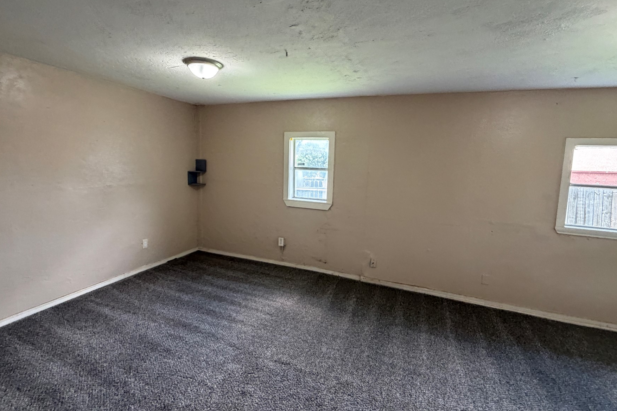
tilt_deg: -4.6
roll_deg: +0.6
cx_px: 306
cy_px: 193
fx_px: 291
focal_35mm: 17
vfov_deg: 70.4
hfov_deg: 93.3
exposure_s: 1/106
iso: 320
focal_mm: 2.22
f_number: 2.2
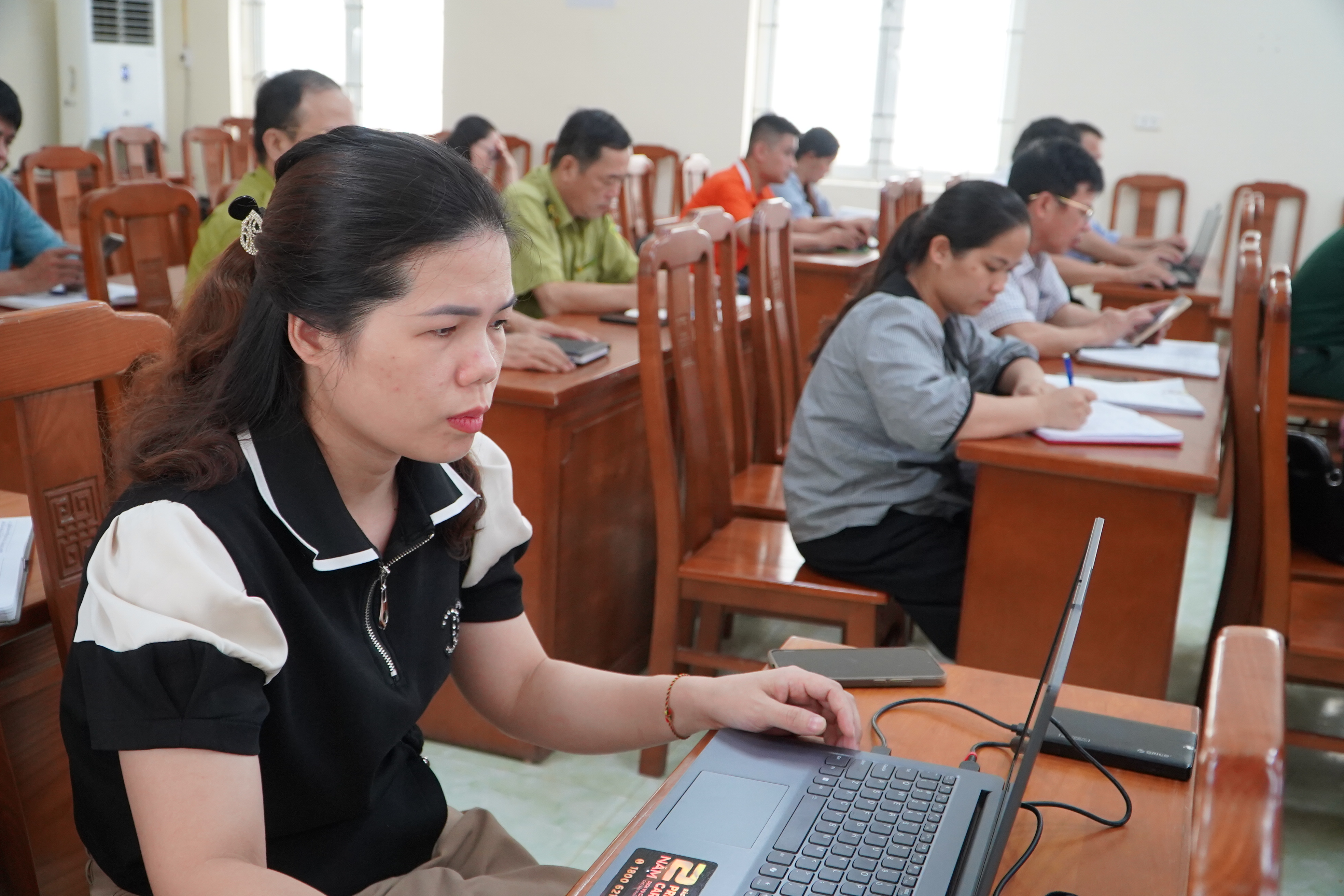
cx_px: 672
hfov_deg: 55.8
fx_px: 1269
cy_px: 448
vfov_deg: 38.9
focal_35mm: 34
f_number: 4
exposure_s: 1/160
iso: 2000
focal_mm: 23
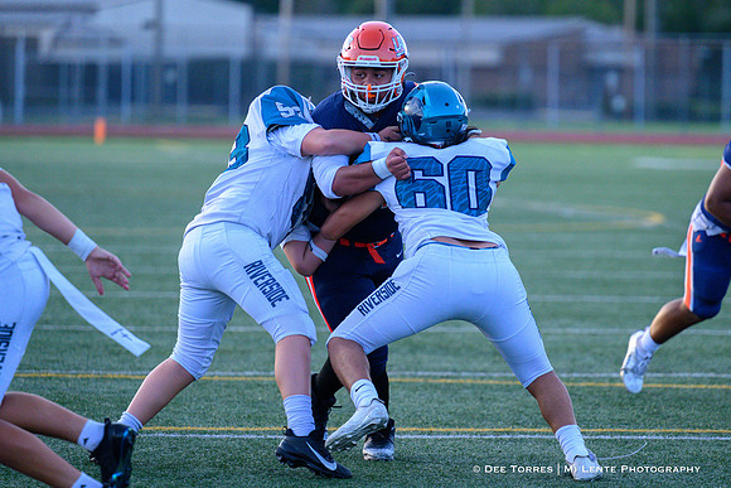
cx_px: 369
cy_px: 233
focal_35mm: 258
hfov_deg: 8.0
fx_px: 5248
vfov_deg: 5.3
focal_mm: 230
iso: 2500
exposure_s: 1/2000
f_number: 4
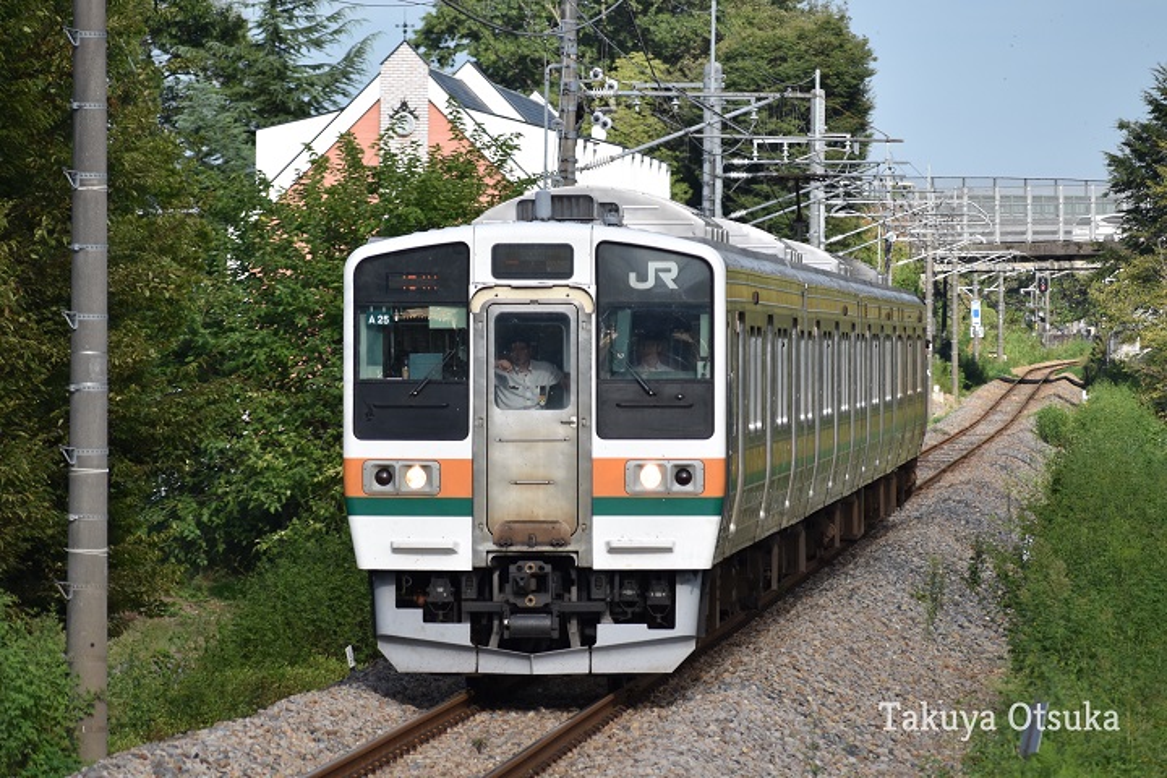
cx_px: 584
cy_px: 389
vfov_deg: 6.1
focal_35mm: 225
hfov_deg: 9.1
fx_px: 7293
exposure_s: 1/500
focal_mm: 150
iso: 250
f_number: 5.6
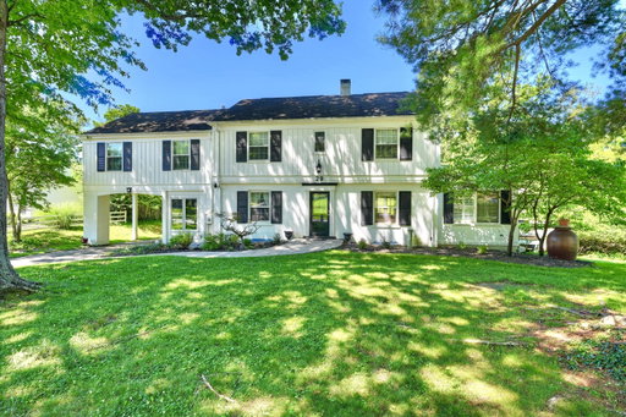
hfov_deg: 90.0
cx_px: 313
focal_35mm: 18
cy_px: 208
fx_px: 313
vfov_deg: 67.3
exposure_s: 1/10
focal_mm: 18
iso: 100
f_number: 10
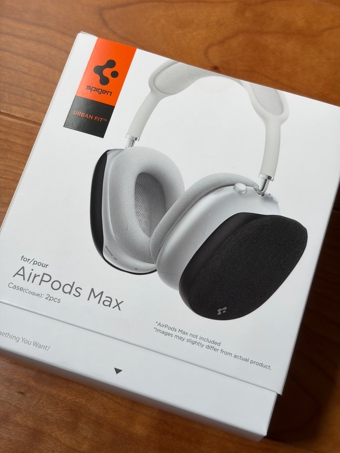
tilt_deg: -75.0
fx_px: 681
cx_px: 170
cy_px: 226
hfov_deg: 28.0
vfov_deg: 36.8
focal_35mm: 52
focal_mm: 5.96
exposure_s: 1/121
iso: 40
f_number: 1.6
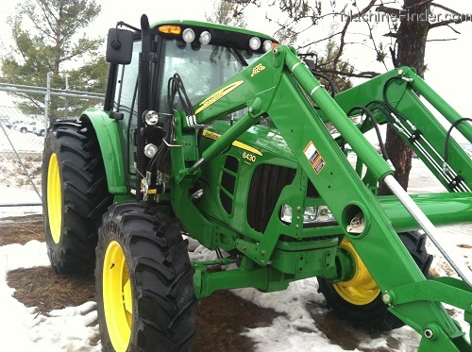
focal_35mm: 35
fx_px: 476
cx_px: 236
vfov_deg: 40.6
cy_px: 176
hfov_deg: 52.7
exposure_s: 1/60
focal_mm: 3.85
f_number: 2.8
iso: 100
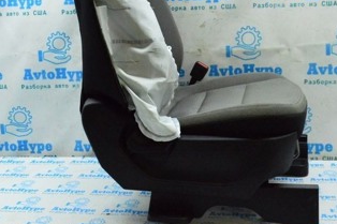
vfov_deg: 24.0
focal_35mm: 55
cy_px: 31
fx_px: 515
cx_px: 170
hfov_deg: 36.3
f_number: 6.3
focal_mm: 18
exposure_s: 1/320
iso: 6400
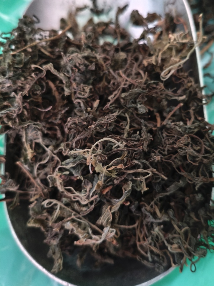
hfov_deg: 46.6
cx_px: 122
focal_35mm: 30
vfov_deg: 59.9
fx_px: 247
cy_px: 131
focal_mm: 4.94
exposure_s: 1/11.1
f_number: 1.5
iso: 2000
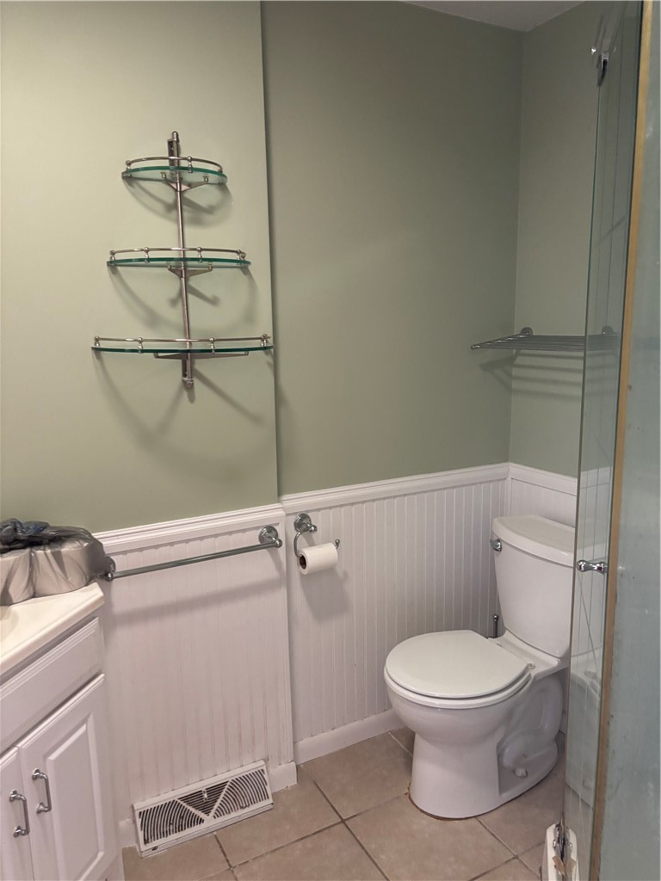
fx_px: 662
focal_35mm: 26
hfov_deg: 53.1
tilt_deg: -10.8
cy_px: 440
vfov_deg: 67.3
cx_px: 330
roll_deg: -0.5
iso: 500
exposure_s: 1/60
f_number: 1.6
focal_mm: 5.96
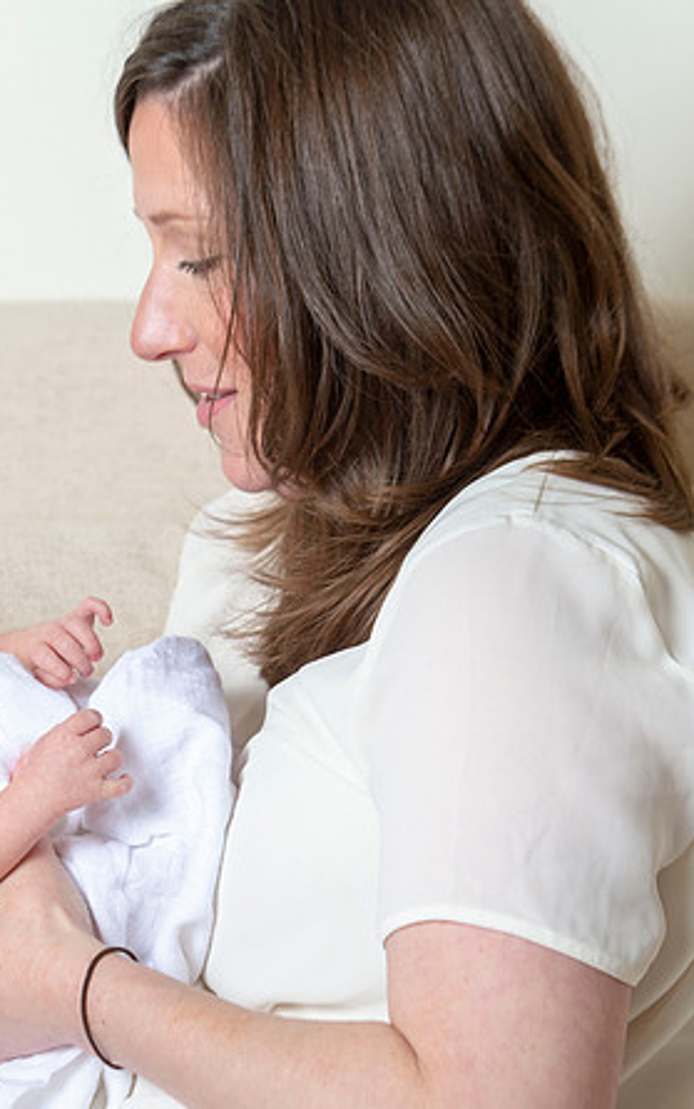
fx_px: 6109
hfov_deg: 6.5
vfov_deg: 10.4
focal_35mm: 202
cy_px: 587
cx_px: 50
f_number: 5.6
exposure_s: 1/160
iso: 200
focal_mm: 120
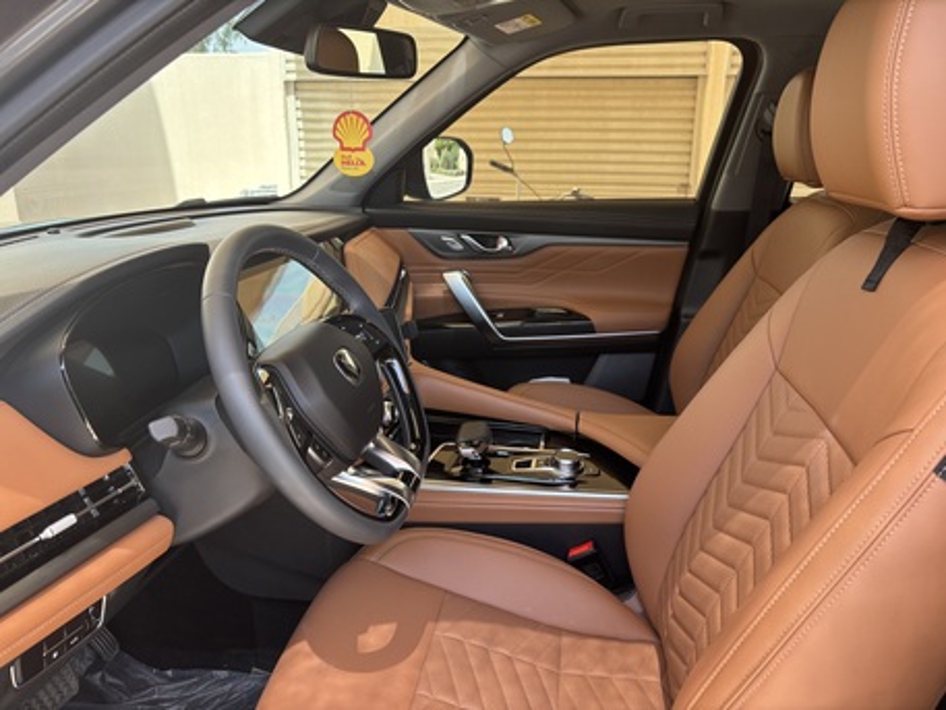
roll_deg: -0.3
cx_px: 473
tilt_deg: -16.8
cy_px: 355
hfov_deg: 67.3
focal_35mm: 26
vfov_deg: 53.1
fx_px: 711
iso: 50
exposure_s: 1/172
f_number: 1.6
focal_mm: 5.96
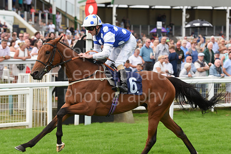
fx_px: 866
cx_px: 116
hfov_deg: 15.2
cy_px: 77
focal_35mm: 135
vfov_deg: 10.2
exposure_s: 1/2000
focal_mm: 135
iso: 500
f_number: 5.6
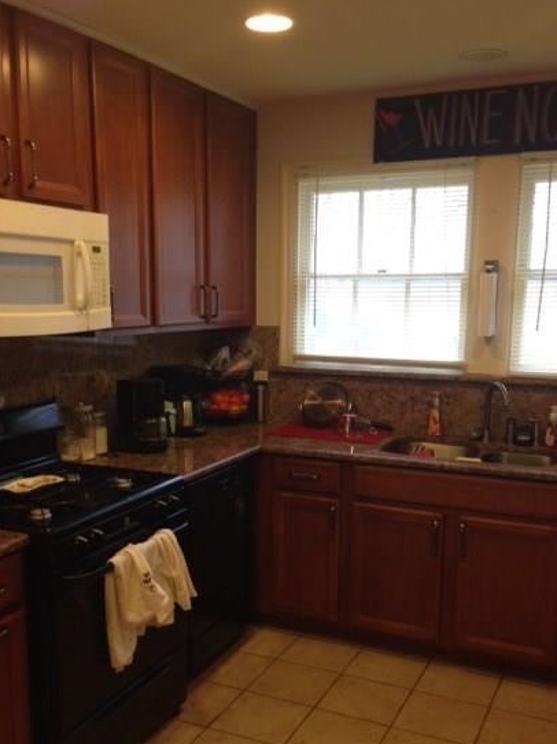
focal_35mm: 39
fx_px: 837
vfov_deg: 47.7
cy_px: 424
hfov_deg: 36.8
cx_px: 272
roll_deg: +0.0
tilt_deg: -6.5
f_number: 2.4
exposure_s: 1/24
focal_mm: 4.12
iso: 50
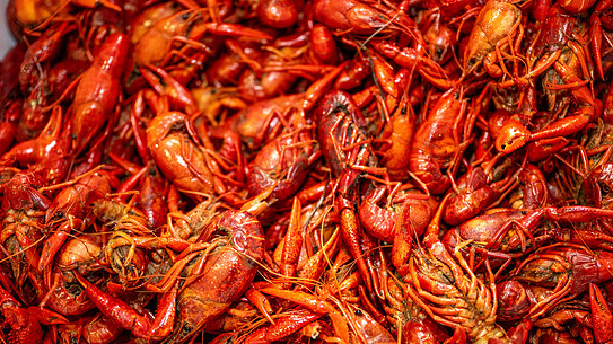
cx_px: 312
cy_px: 214
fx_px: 764
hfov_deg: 43.7
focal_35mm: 47
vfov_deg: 25.3
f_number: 2.8
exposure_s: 1/125
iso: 800
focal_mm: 42
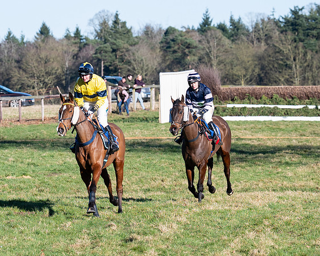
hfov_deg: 5.6
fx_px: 3271
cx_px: 138
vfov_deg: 4.5
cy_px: 189
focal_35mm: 345
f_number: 5
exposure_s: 1/1600
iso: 200
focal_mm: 135
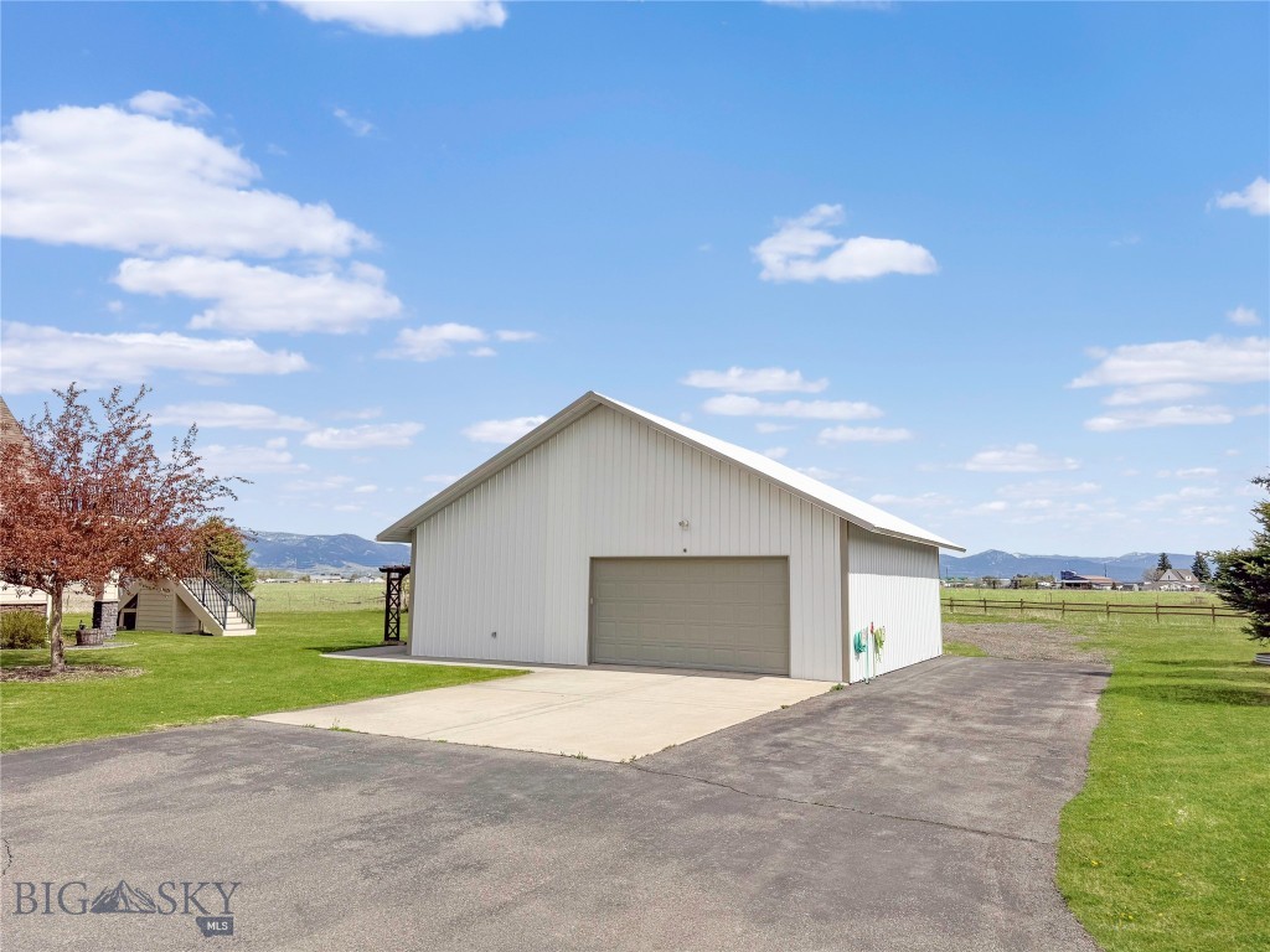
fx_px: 881
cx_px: 635
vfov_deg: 56.8
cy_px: 476
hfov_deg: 71.6
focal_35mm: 24
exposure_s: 1/14300
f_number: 1.8
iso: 80
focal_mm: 6.76
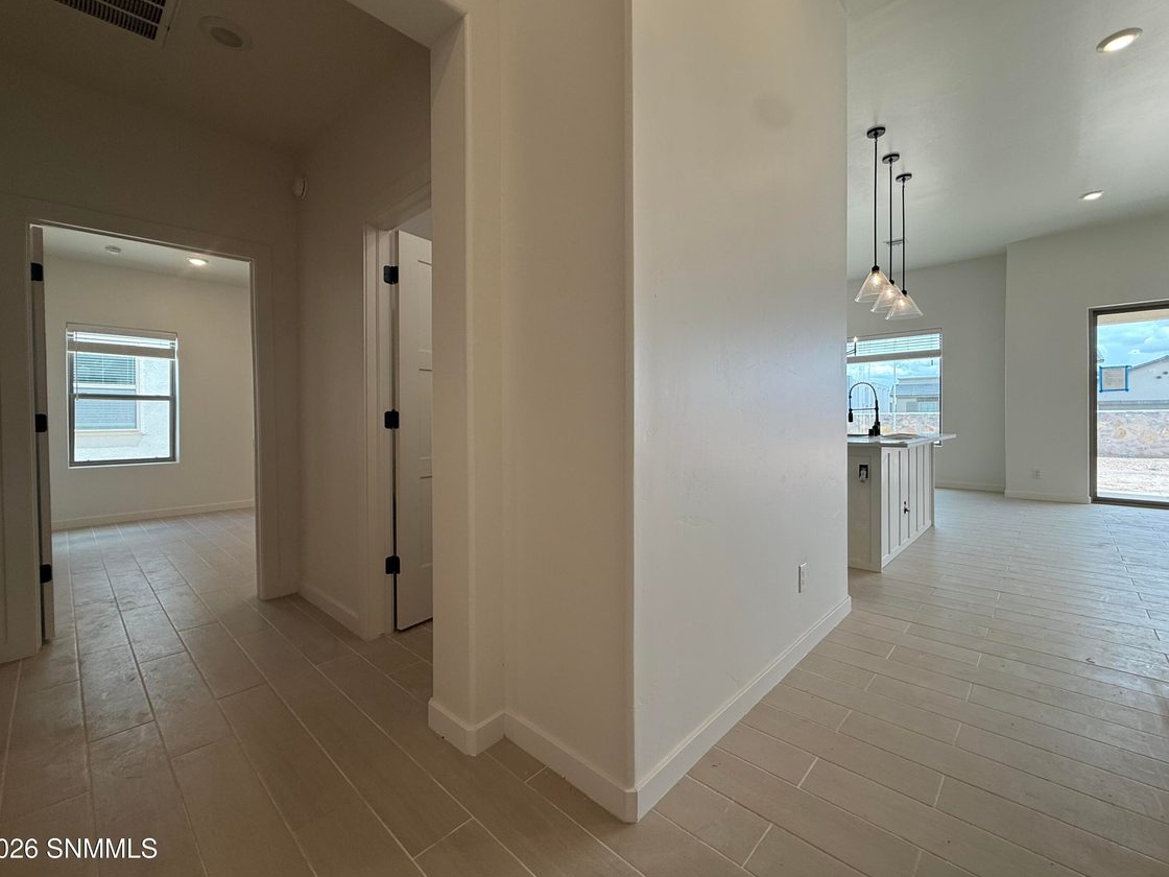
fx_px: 507
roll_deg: -0.3
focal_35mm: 15
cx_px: 584
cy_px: 422
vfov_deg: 81.7
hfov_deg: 98.2
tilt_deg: +0.0
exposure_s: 1/132
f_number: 2.2
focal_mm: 2.22
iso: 64
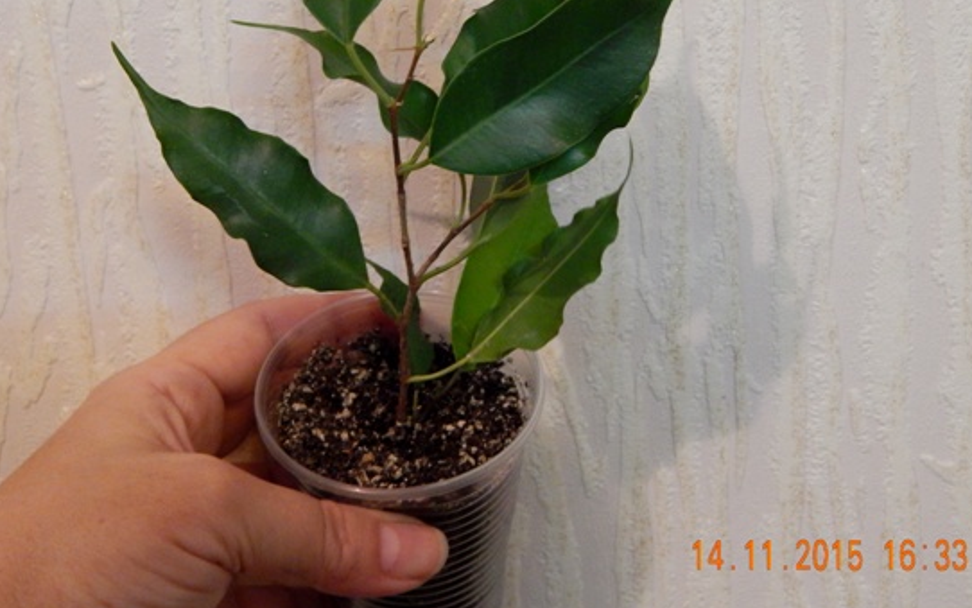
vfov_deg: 24.7
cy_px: 182
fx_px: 1378
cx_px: 448
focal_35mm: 52
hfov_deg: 38.8
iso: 400
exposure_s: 1/25
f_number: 3.4
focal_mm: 6.8
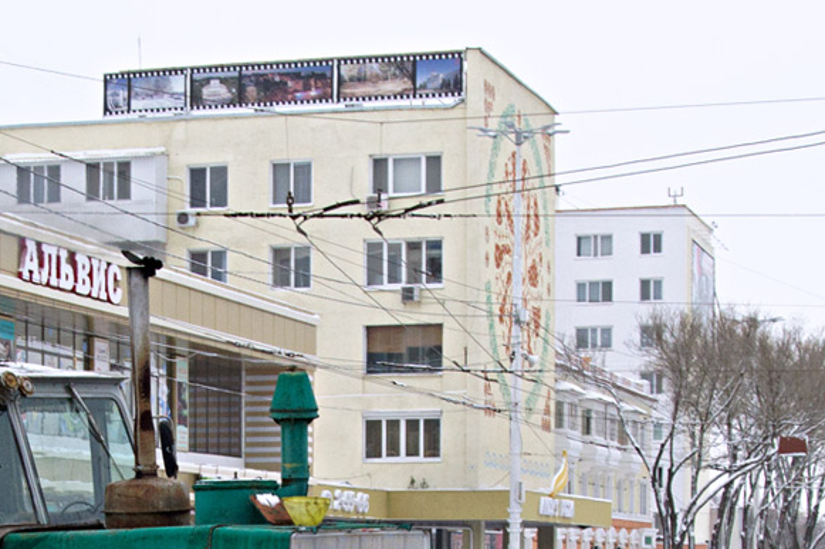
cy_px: 531
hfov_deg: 21.5
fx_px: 2153
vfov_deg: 14.3
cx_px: 229
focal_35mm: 94
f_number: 5.6
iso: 640
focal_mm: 26
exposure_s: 1/250
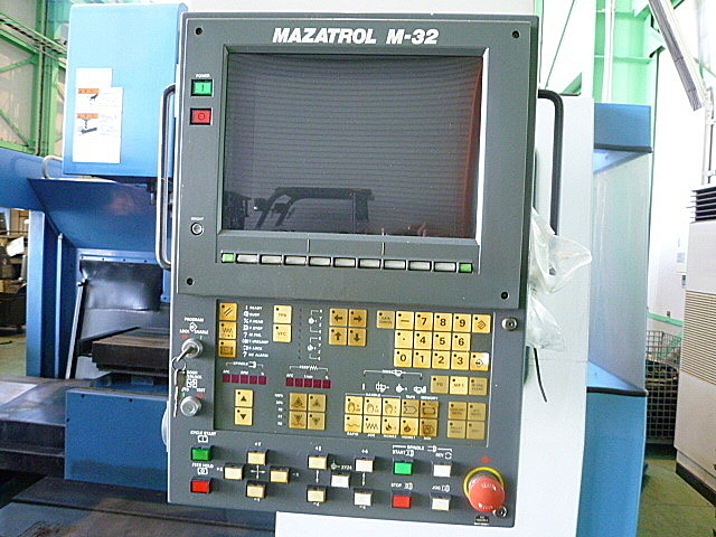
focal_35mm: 25
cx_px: 358
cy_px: 268
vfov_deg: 54.9
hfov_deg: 69.4
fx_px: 517
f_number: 2.8
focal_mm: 4.5
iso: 400
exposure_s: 1/8
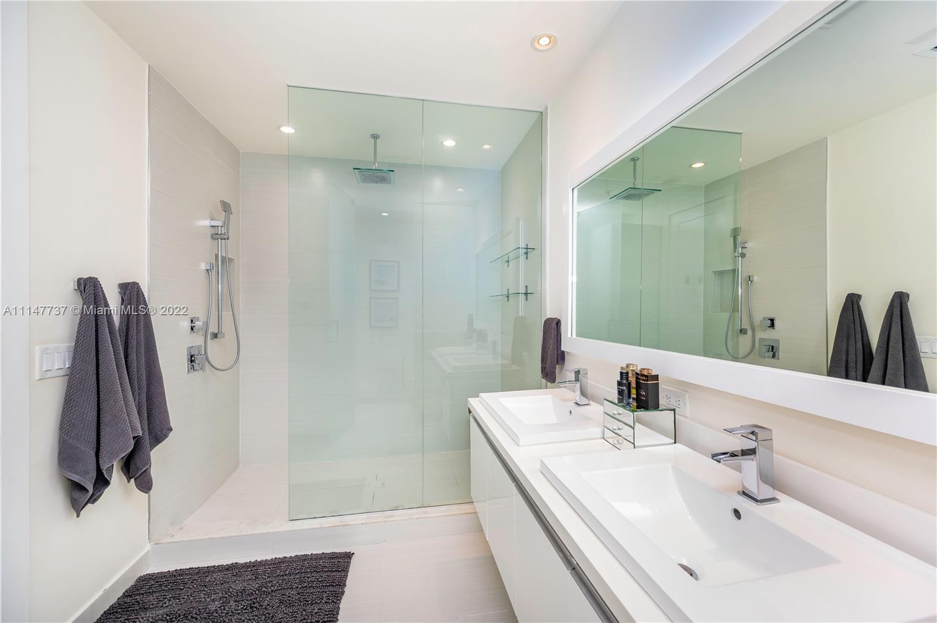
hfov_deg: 104.3
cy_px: 312
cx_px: 468
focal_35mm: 14
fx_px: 364
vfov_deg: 81.1
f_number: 6.3
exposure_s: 1/60
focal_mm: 14
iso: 1000
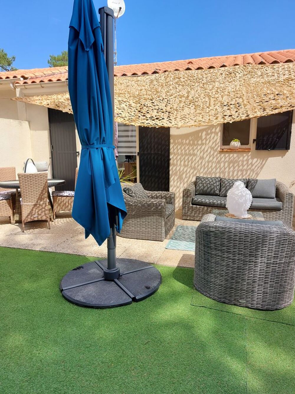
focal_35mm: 24
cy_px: 197
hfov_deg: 56.8
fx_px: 273
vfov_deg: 71.6
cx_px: 148
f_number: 1.8
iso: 25
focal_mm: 5.23
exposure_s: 1/665
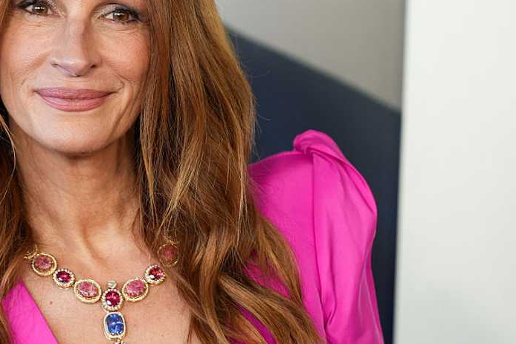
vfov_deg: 3.8
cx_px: 123
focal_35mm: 363
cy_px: 102
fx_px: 5204
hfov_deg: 5.7
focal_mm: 150
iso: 800
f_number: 2.8
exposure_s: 1/400
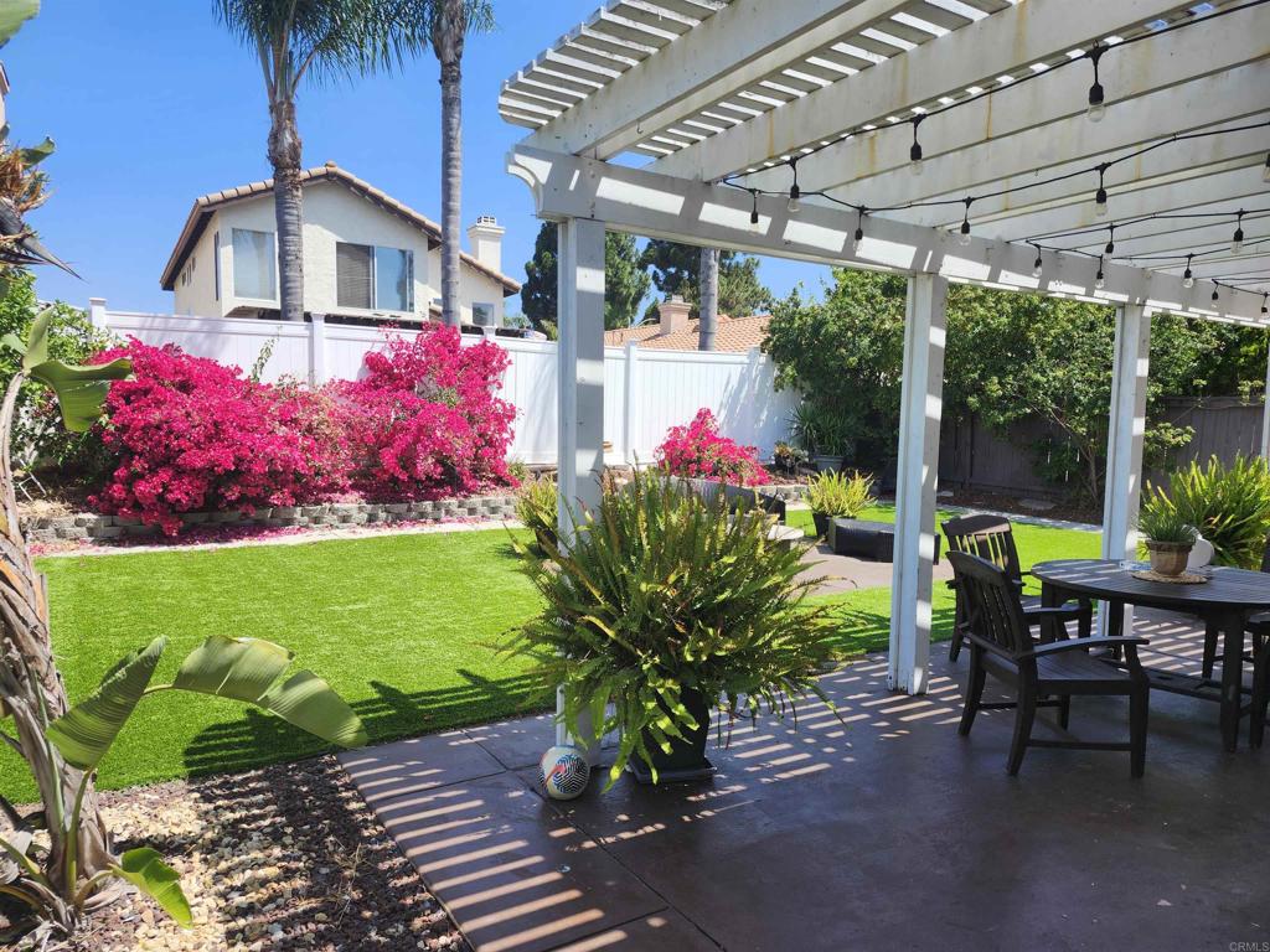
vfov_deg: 58.9
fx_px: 844
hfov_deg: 73.9
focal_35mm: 23
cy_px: 476
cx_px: 635
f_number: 1.8
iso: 25
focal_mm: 5.54
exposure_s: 1/1000
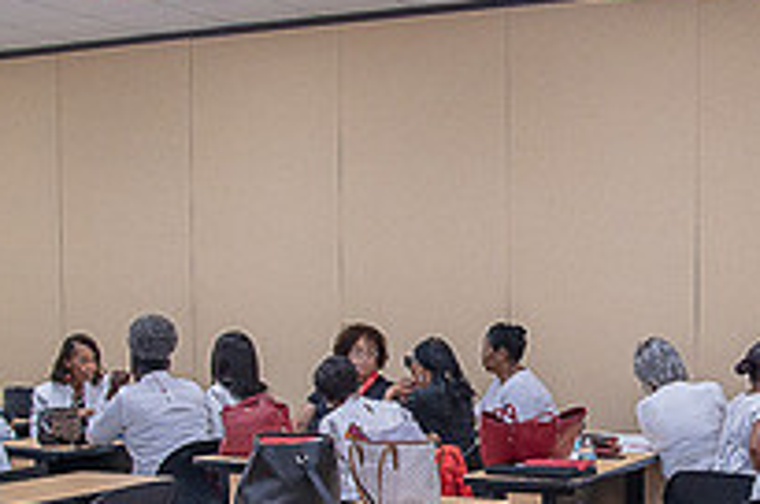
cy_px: 397
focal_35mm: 68
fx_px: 1433
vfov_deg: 19.8
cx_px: 552
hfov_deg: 29.3
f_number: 4
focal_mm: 24
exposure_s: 1/200
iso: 800
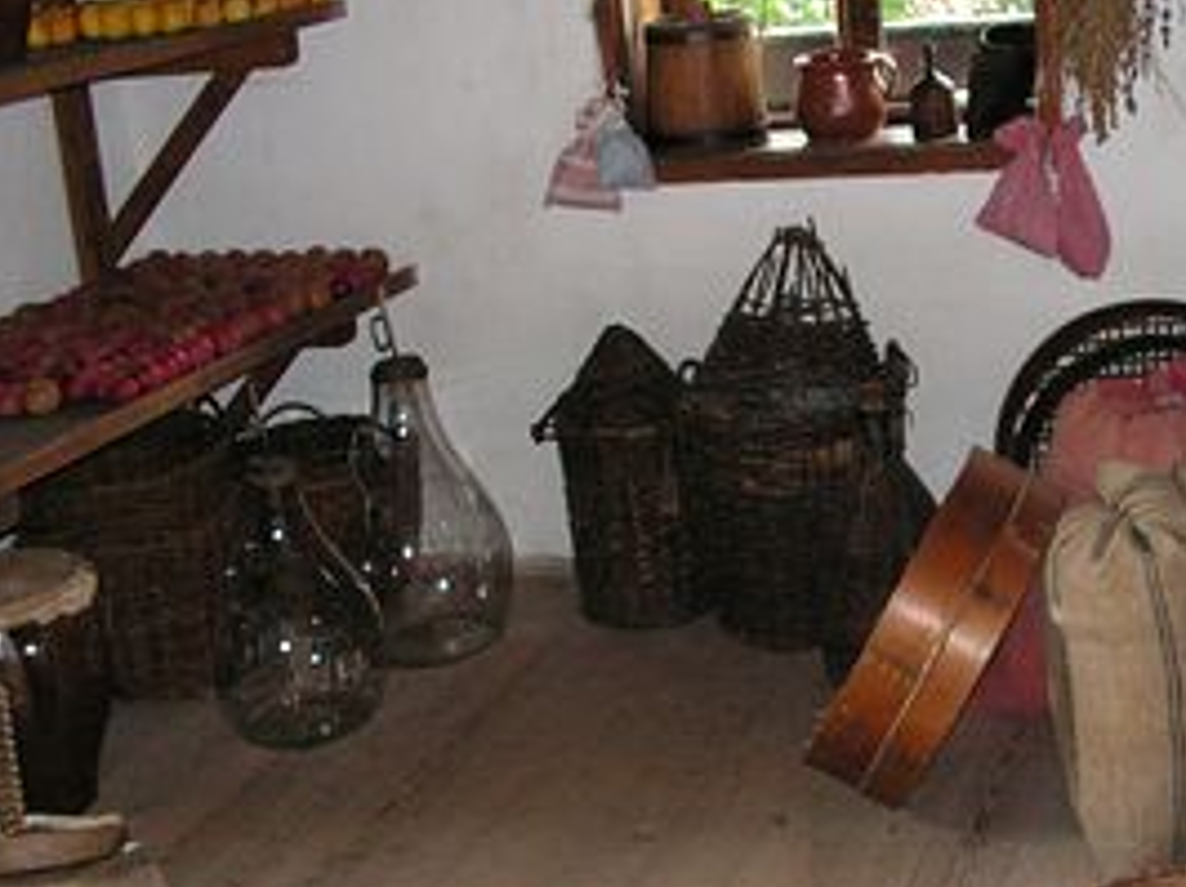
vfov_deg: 24.0
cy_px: 488
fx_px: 2088
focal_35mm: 61
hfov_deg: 31.2
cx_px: 887
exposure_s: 1/40
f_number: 3.2
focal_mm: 6
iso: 160
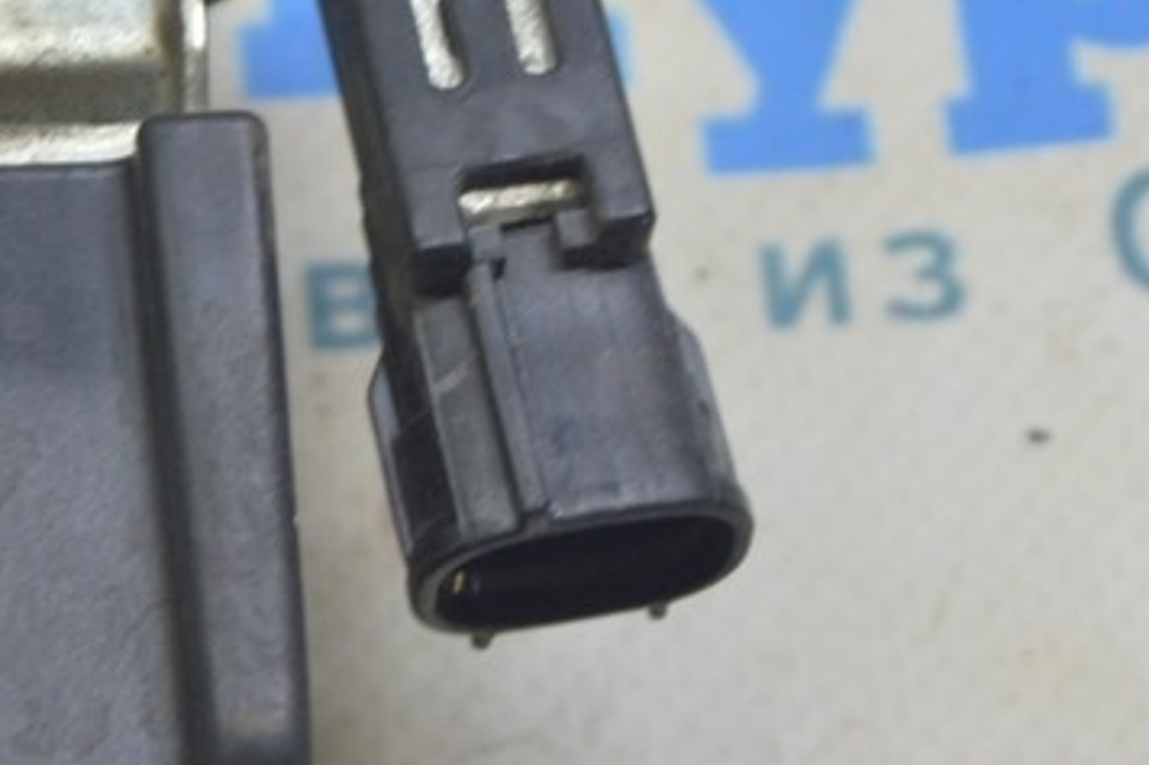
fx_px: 7574
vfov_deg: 5.8
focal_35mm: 237
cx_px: -320
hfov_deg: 8.6
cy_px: 247
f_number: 5.6
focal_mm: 55
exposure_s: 1/20
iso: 400
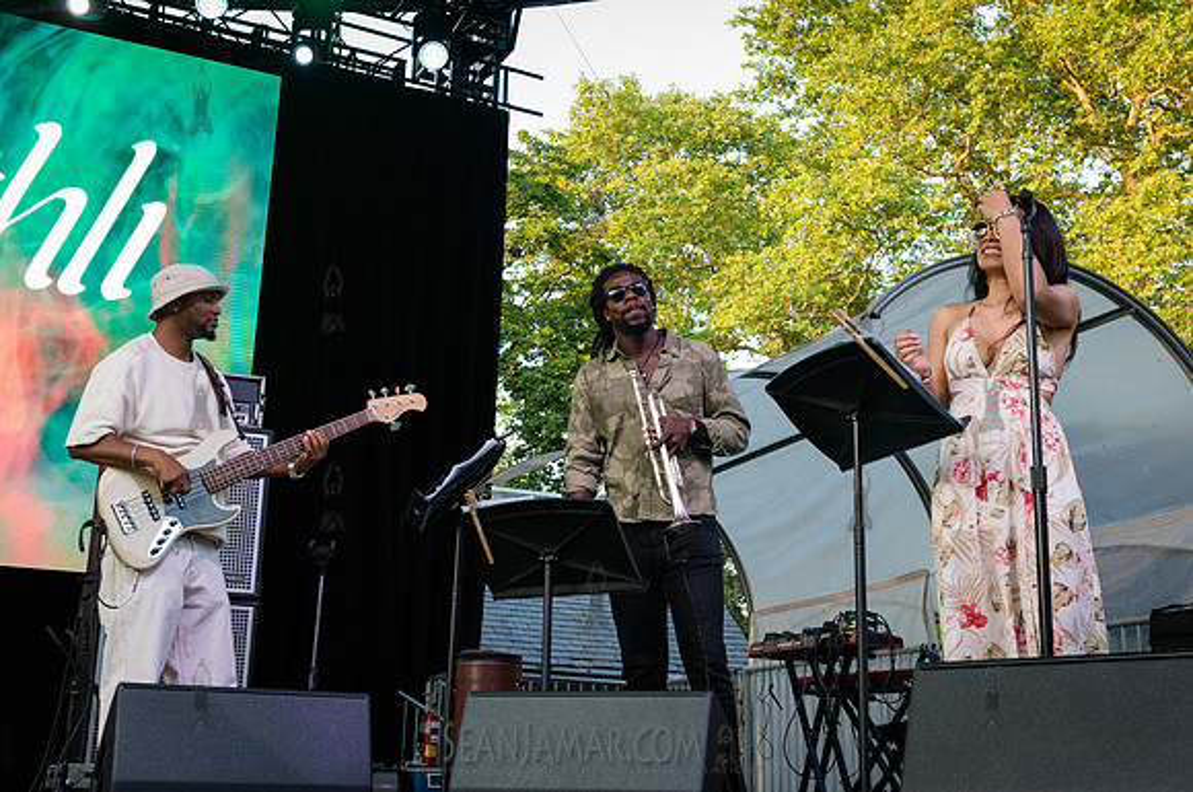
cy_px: 358
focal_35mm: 46
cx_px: 650
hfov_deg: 42.9
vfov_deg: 29.2
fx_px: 1517
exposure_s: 1/320
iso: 2000
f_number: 4.5
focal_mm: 42
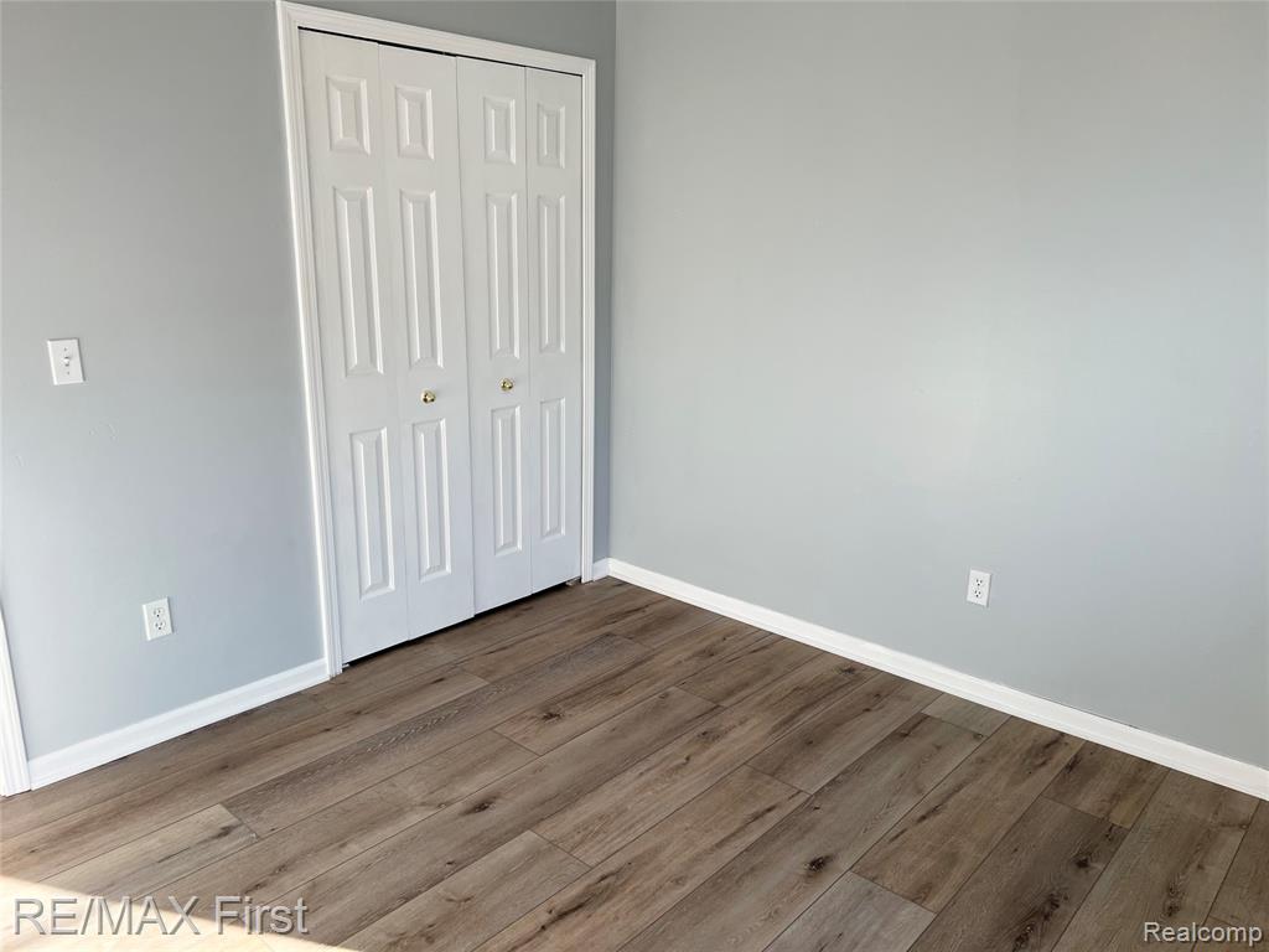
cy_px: 476
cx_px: 634
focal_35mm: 26
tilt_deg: -15.4
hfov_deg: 67.3
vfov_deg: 53.1
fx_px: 953
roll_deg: -0.5
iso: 50
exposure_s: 1/558
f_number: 1.5
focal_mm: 5.7
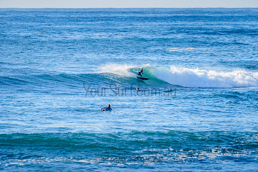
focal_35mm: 613
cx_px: 158
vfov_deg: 2.2
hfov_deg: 3.4
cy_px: 73
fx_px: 4396
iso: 360
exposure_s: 1/2000
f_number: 5.6
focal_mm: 500
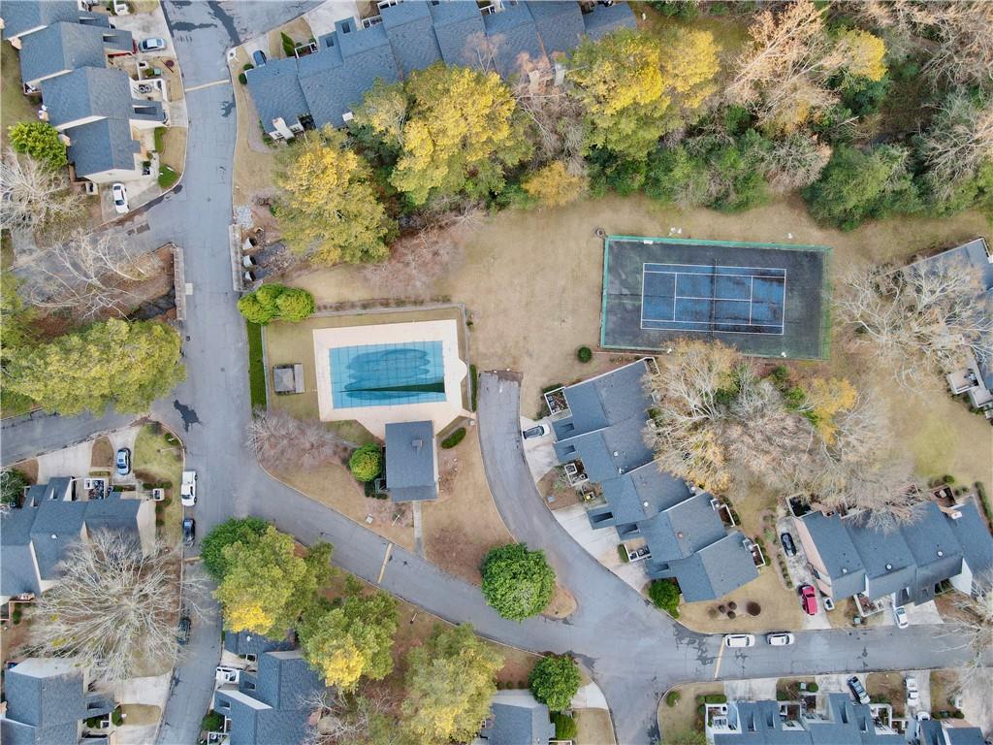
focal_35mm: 24
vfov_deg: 56.8
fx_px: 688
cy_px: 372
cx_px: 496
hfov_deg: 71.6
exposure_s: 1/15
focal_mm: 4.5
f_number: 2.8
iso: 200
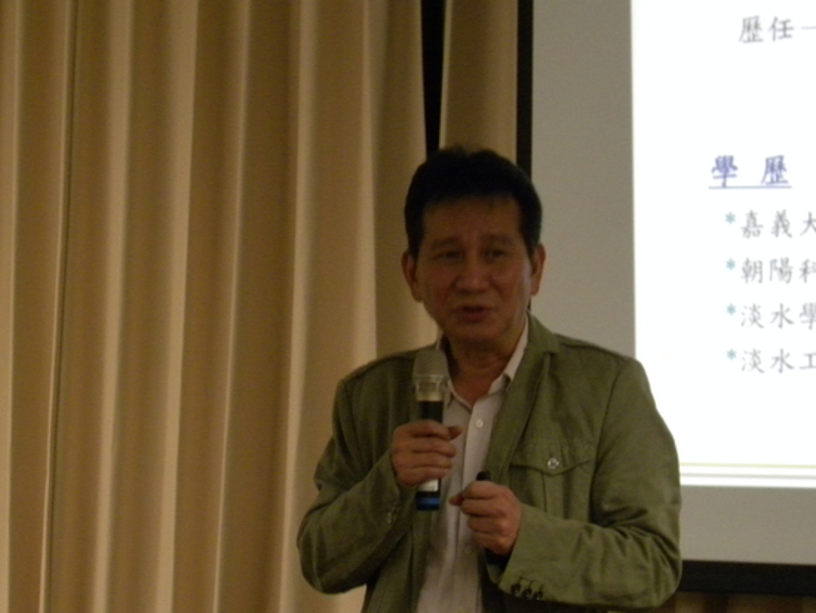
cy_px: 312
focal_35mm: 234
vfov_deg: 6.4
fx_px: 5518
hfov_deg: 8.5
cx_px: 458
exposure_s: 1/22.7
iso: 400
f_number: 4.5
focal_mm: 32.7
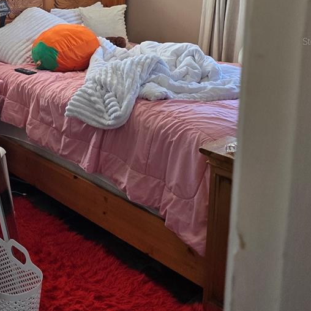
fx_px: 488
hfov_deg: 34.5
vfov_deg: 33.8
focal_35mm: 48
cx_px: 70
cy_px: 41
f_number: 1.7
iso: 250
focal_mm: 6.3
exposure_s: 1/120
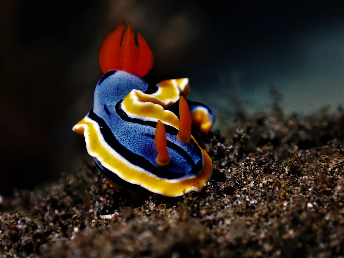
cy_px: 129
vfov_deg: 14.8
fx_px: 994
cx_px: 172
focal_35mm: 100
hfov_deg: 19.6
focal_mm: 18
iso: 160
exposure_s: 1/50
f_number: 14
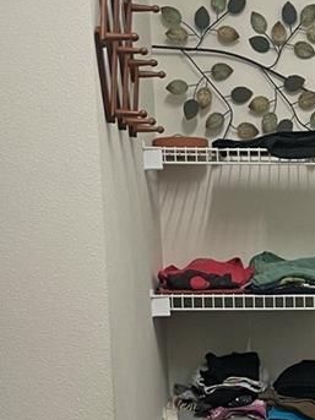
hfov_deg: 15.5
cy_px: 436
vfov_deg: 20.7
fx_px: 1105
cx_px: 395
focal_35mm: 91
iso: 500
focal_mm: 4.2
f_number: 1.6
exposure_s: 1/30
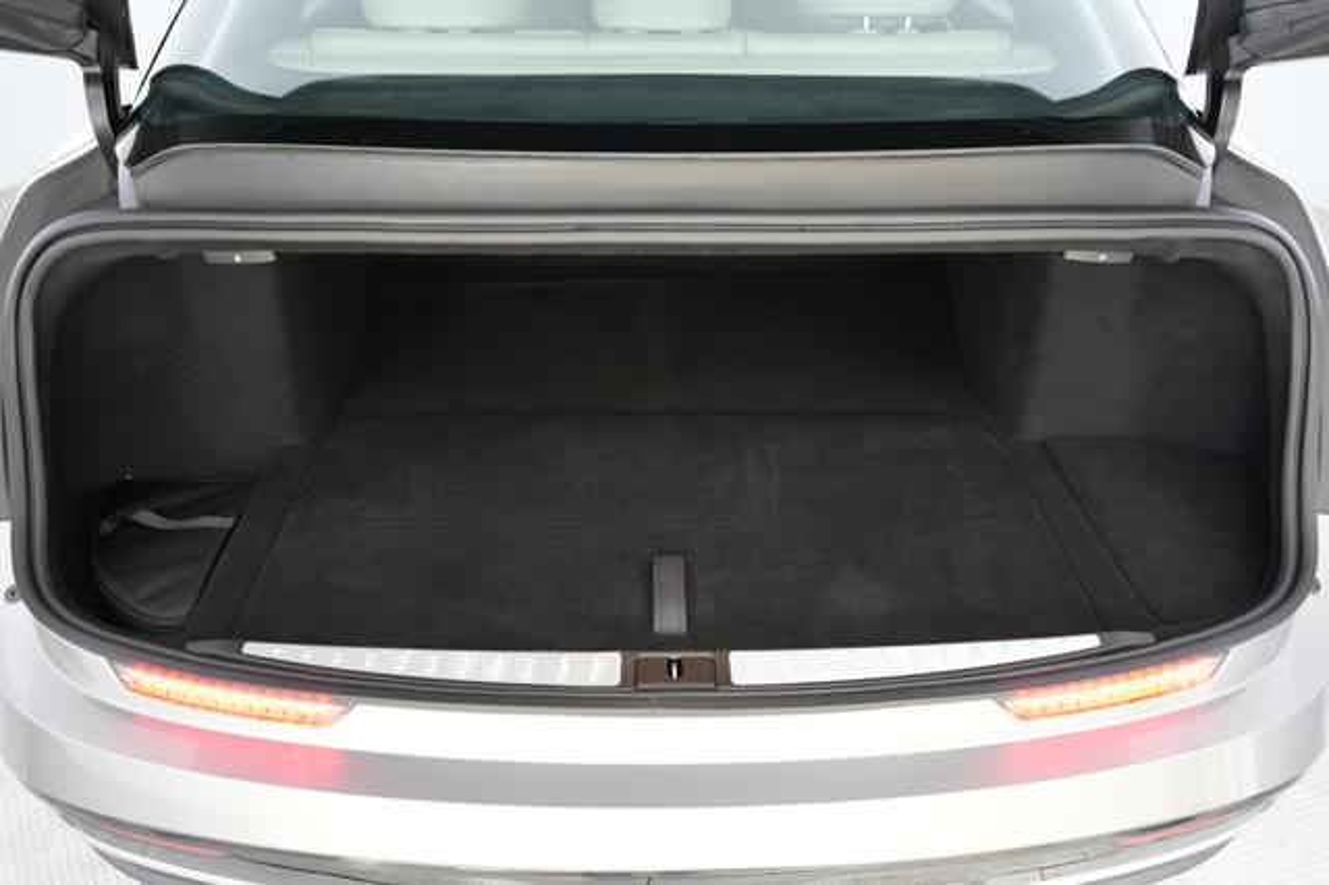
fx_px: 959
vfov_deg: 49.5
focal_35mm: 26
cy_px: 442
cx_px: 664
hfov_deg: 69.4
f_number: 2.8
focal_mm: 26
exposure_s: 1/160
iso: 6400
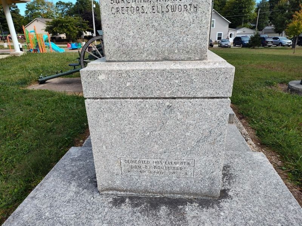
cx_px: 151
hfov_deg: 73.9
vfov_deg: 58.9
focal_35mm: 23
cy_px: 113
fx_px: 201
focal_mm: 5.56
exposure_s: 1/659
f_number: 1.8
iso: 100
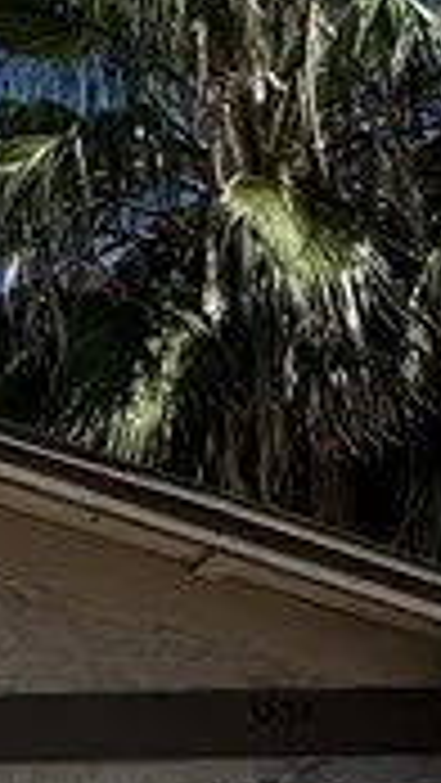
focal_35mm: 90
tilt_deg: +4.8
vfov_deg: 21.8
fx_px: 1869
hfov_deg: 11.9
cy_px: 954
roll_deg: +0.4
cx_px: -472
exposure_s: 1/3906
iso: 50
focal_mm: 2.22
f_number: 2.2
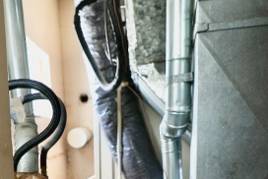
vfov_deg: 26.5
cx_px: 70
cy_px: 225
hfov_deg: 43.2
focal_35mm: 44
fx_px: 328
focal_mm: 16
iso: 640
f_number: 2.8
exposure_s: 1/250
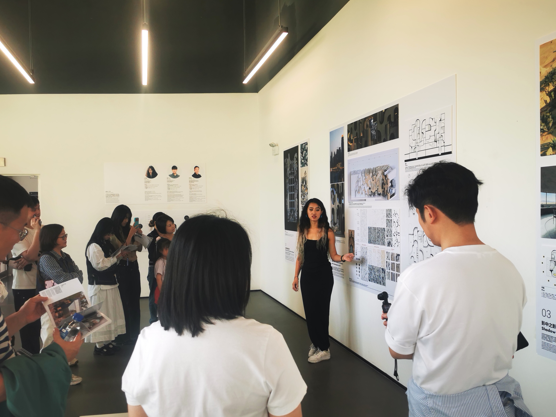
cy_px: 220
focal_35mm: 30
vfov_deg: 46.8
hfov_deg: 59.9
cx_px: 261
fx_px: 482
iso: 50
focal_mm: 5.56
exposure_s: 1/188
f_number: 1.6
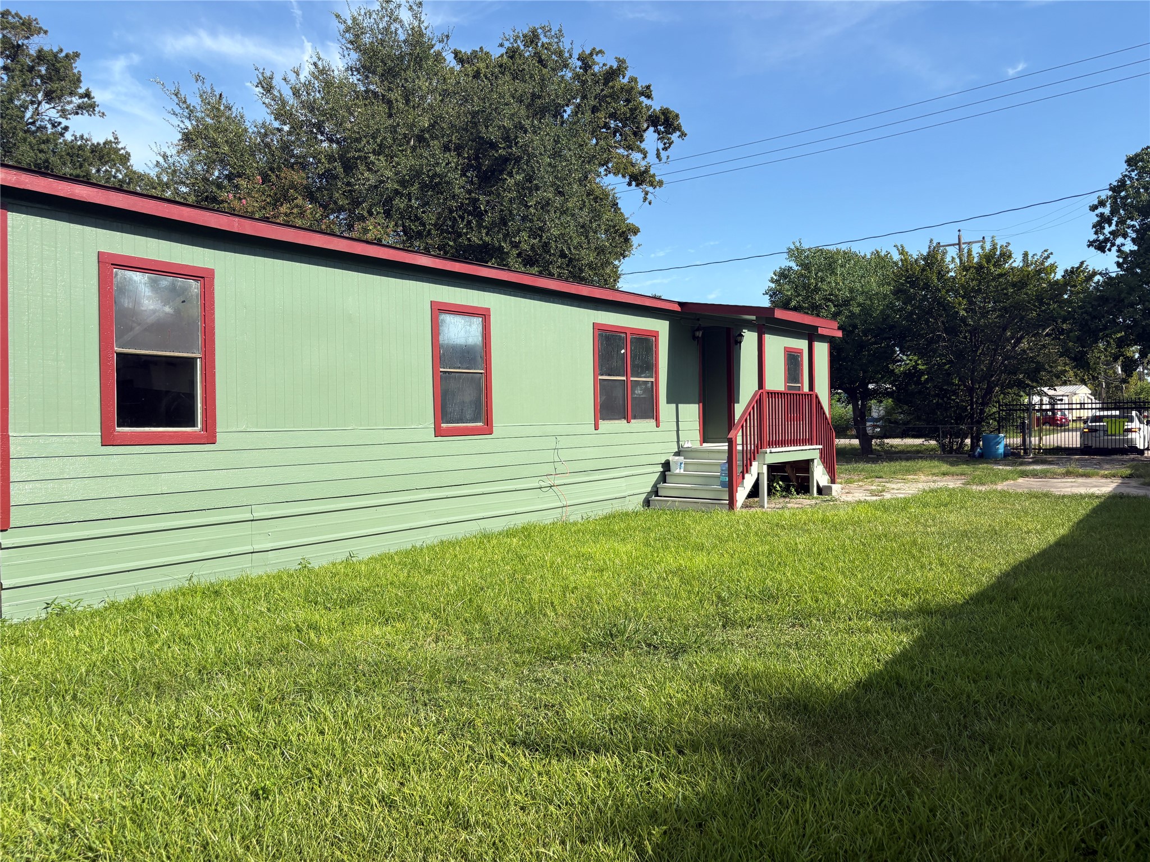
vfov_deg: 53.1
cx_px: 575
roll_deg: +0.0
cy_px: 431
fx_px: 864
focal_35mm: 26
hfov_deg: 67.3
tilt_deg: -1.1
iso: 50
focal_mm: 5.96
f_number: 1.6
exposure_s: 1/2865
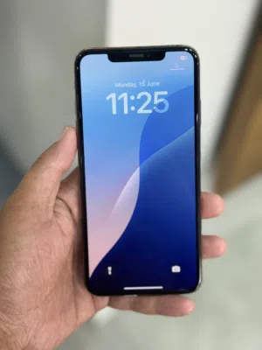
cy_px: 175
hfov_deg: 30.3
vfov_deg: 39.7
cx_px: 131
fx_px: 484
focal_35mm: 48
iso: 64
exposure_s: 1/172
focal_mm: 6.76
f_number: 1.78
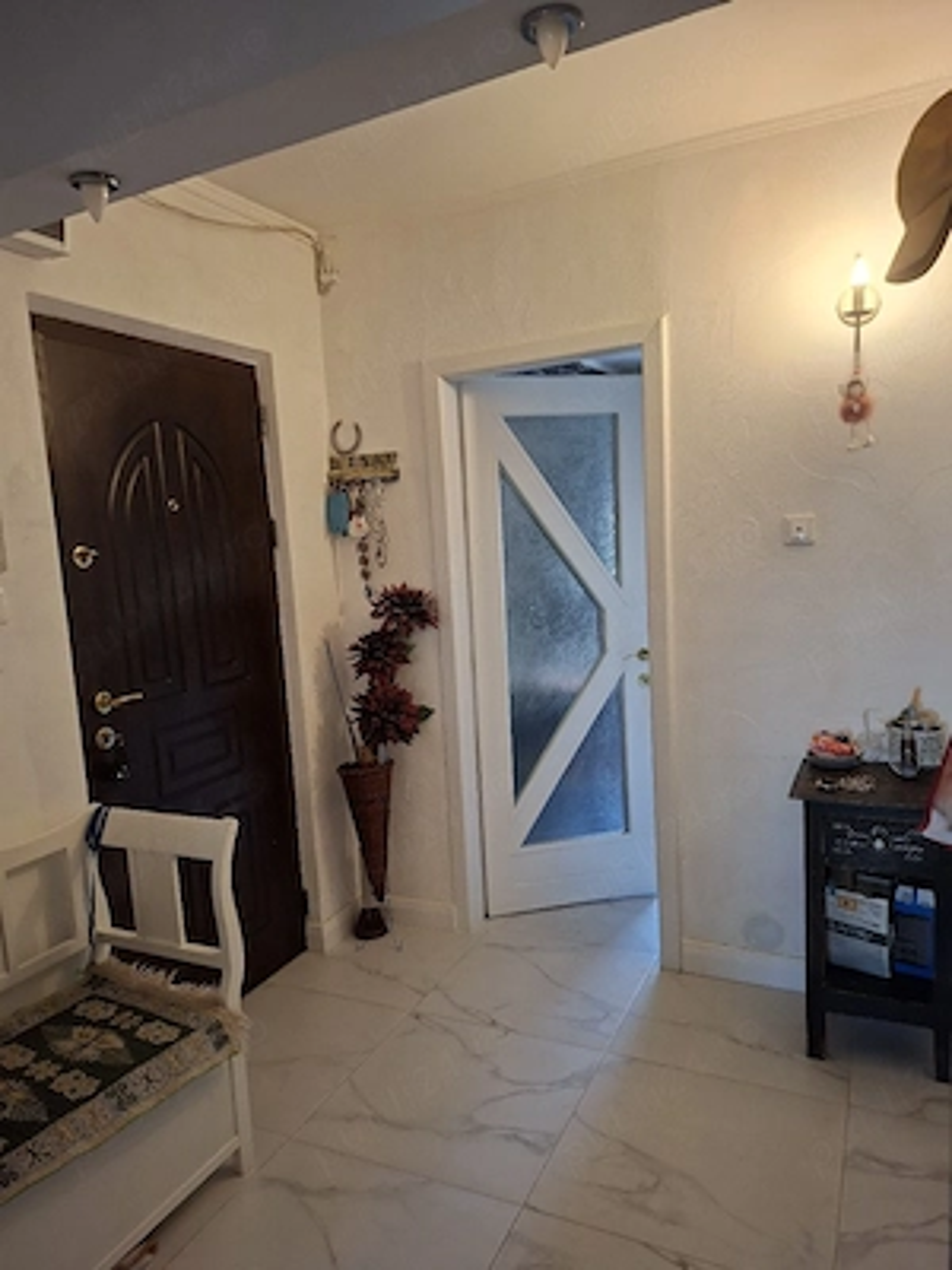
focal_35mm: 23
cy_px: 635
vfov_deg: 73.9
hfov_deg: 58.9
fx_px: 843
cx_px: 476
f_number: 1.8
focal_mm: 5.54
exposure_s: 1/60.2
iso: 250
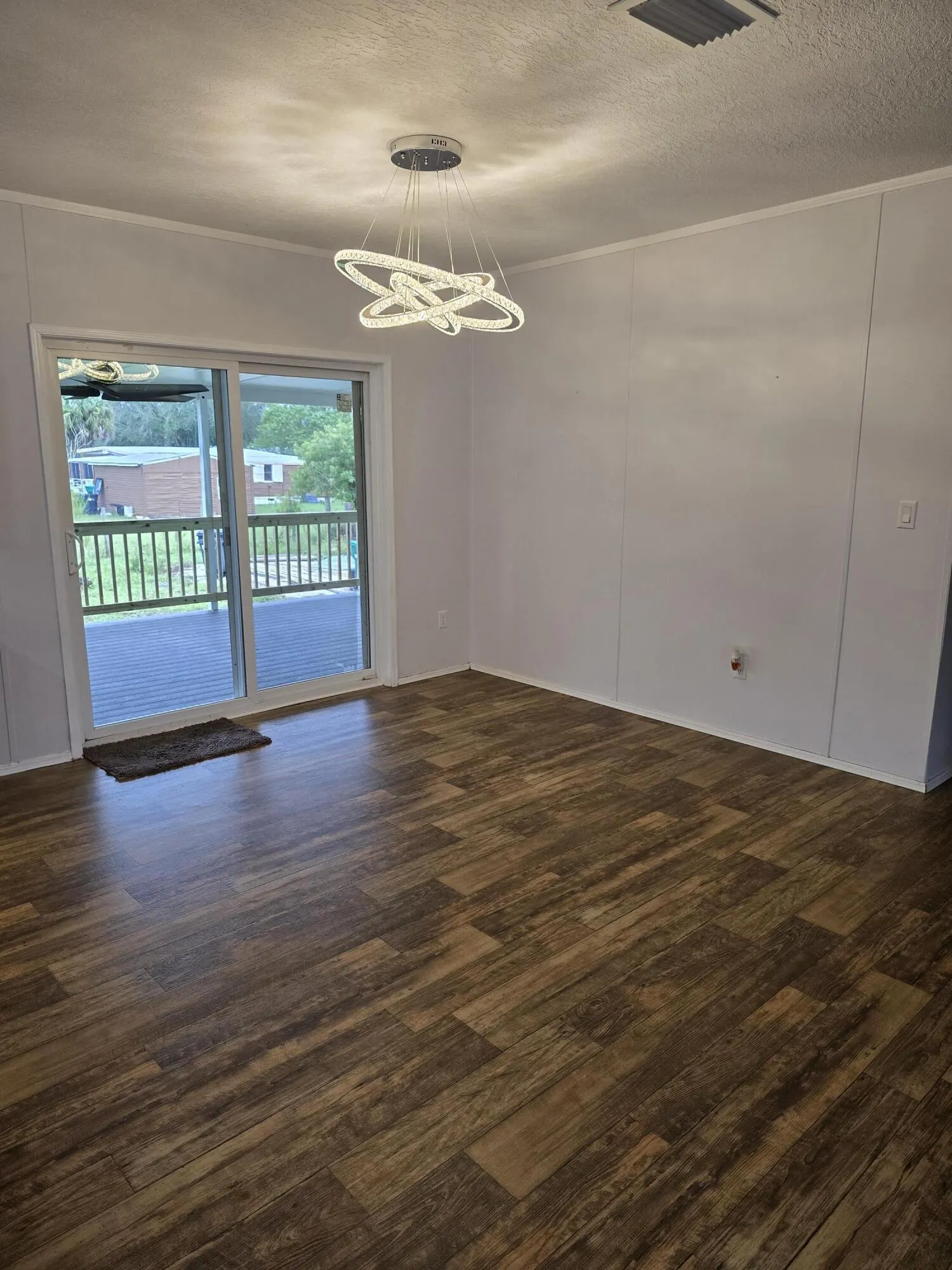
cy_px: 635
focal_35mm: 23
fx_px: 843
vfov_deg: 73.9
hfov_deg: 58.9
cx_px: 476
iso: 160
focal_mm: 6.3
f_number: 1.7
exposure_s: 1/120
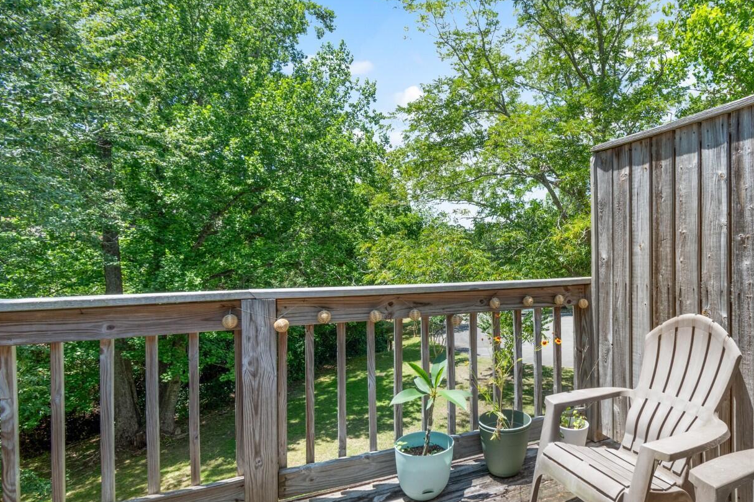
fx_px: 419
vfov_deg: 61.9
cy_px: 259
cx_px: 499
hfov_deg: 81.3
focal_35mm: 20
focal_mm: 10
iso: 100
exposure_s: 1/200
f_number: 7.1
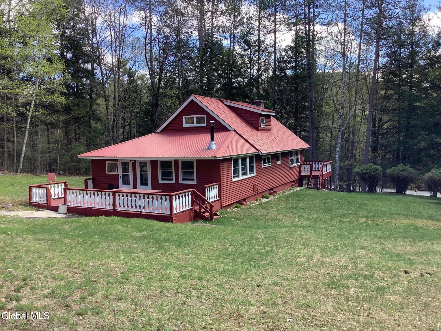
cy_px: 166
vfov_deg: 45.4
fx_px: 395
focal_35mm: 31
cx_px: 220
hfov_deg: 58.4
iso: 25
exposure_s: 1/143
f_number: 2.4
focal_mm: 3.3
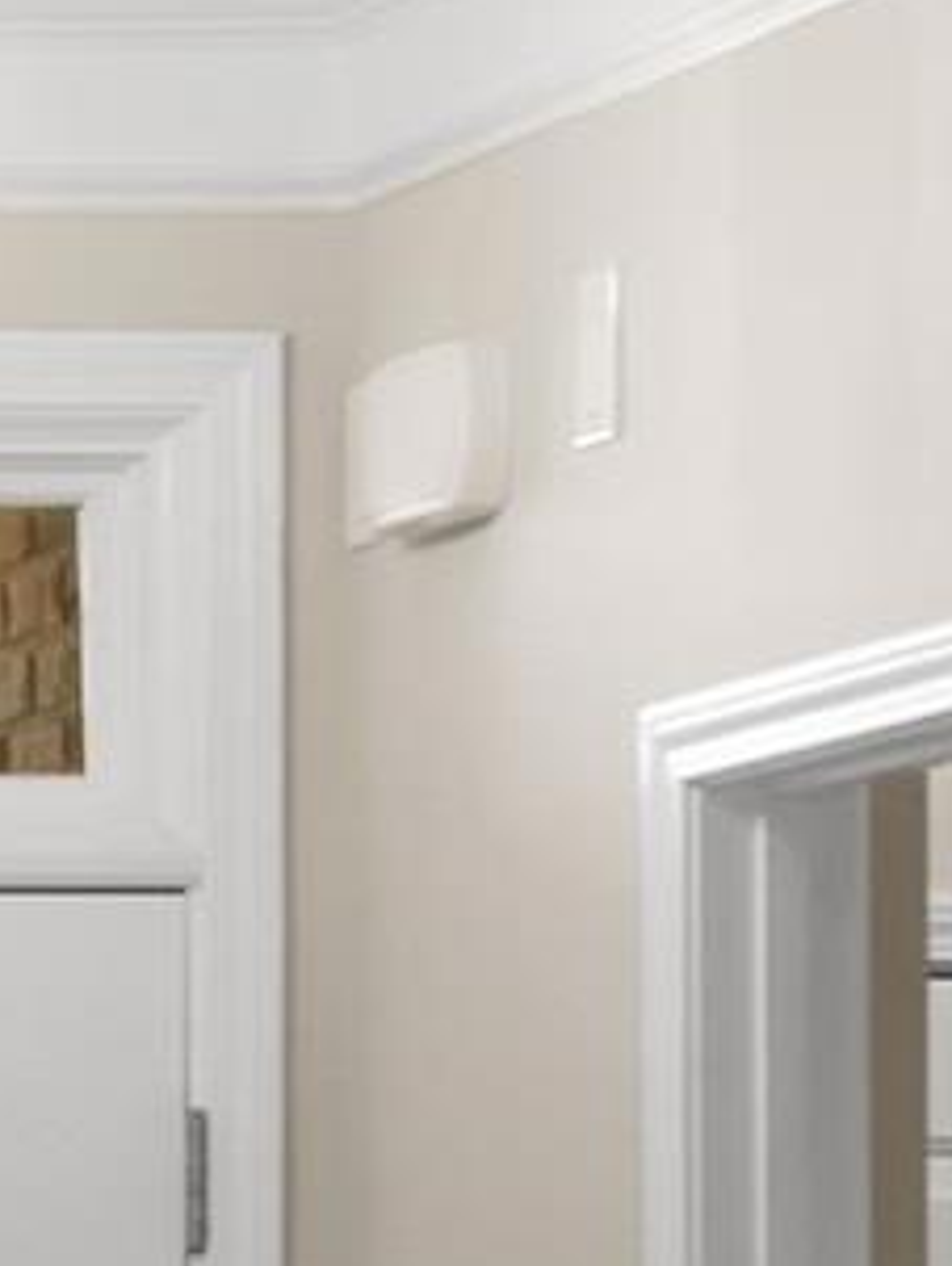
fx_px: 11461
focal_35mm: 313
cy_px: 1662
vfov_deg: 6.3
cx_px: -3103
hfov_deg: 4.3
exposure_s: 1/3
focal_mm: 32
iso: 200
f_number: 8
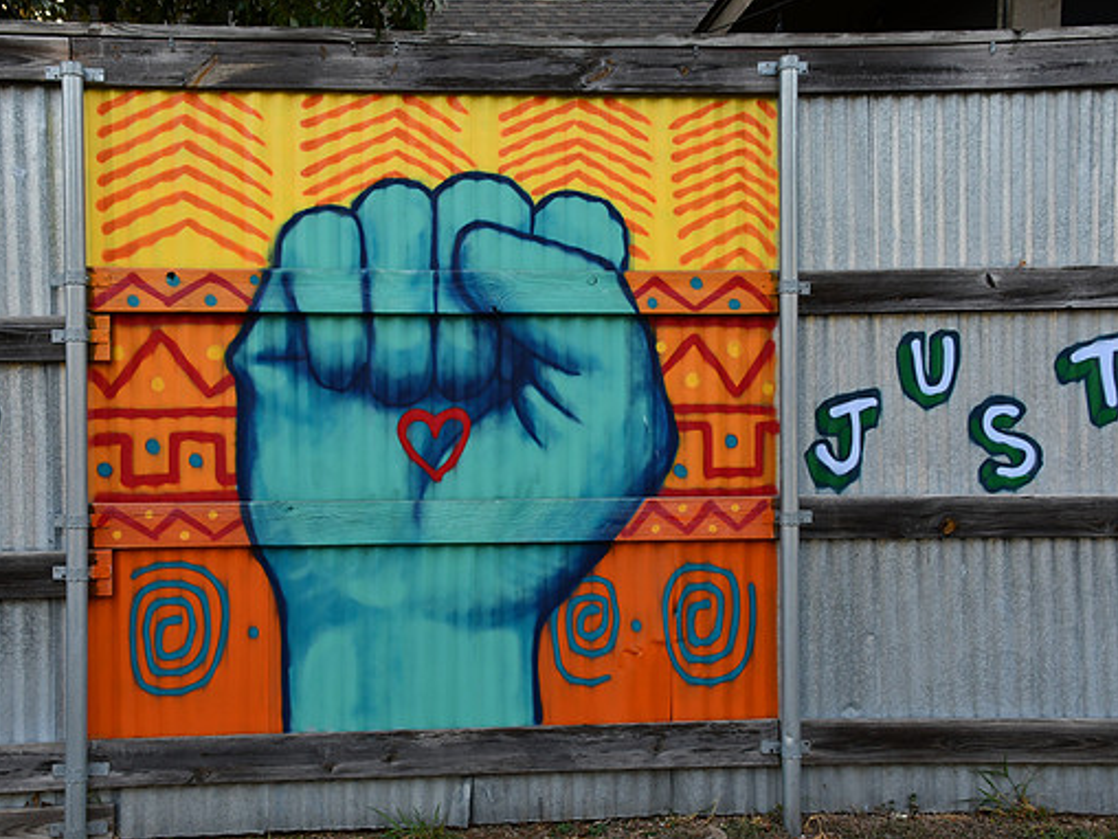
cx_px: 503
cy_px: 418
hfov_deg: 41.2
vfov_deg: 31.5
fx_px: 1486
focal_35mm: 46
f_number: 5.6
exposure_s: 1/250
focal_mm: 28
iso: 400
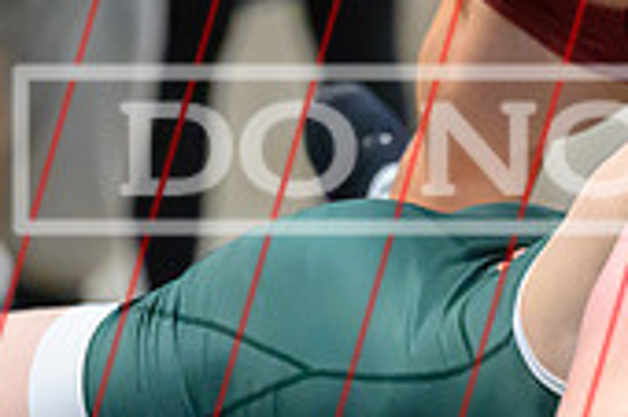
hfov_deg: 2.6
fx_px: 13646
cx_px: 524
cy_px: 318
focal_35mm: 783
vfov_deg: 1.8
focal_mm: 190
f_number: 2.8
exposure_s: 1/640
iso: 8000
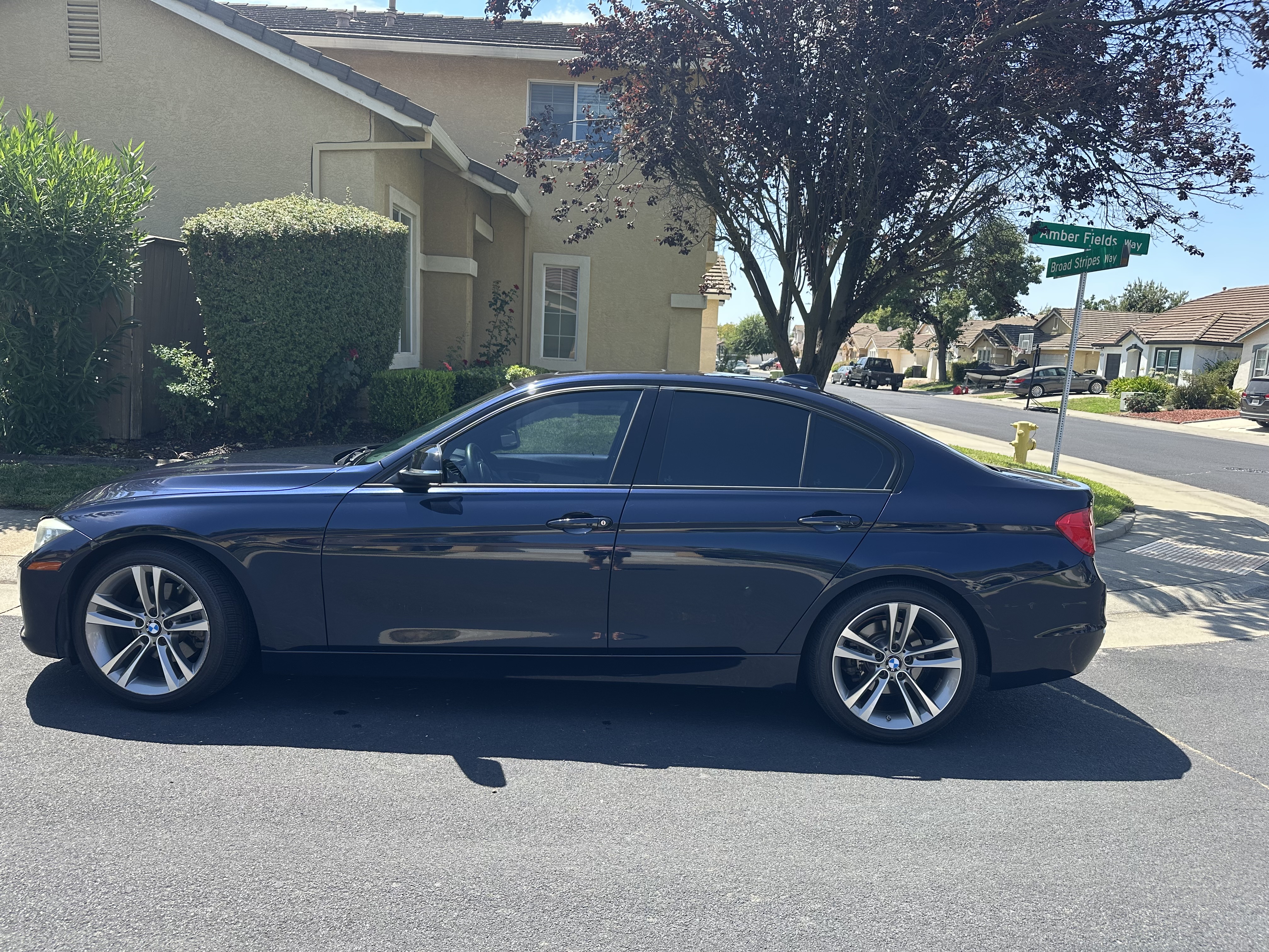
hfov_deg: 71.6
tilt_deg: -8.7
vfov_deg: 56.8
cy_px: 476
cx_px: 634
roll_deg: -3.1
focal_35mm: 24
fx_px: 880
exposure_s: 1/1304
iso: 80
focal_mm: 6.86
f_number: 1.78
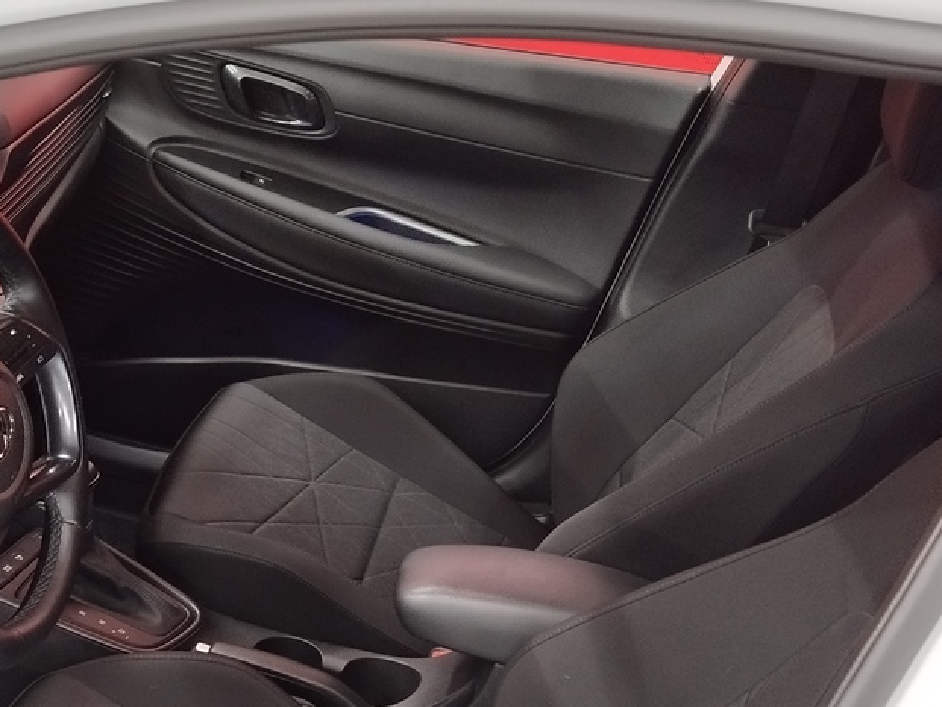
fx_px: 1579
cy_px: 567
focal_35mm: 58
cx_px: 244
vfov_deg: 24.8
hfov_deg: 32.6
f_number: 1.89
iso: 330
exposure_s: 1/33.3
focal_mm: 5.95
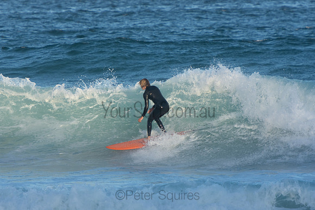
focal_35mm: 480
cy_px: 105
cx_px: 158
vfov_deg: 2.9
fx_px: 4201
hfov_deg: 4.3
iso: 320
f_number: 5.6
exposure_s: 1/800
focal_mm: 320
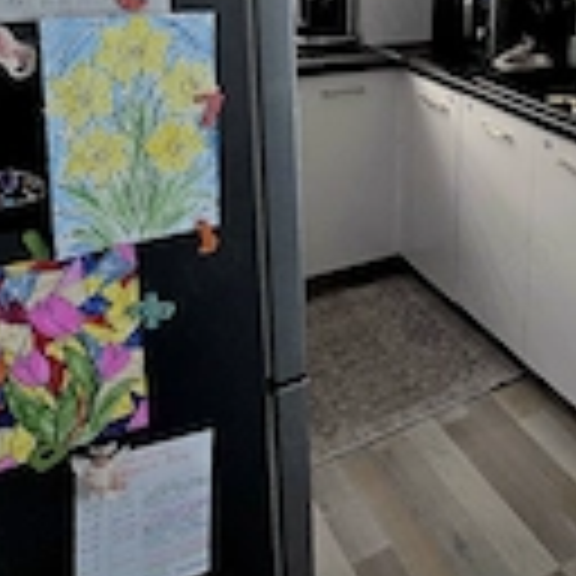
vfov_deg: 42.7
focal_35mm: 36
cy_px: 72
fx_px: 678
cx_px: 572
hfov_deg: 40.5
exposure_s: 1/50.3
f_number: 2.2
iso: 640
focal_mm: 2.2
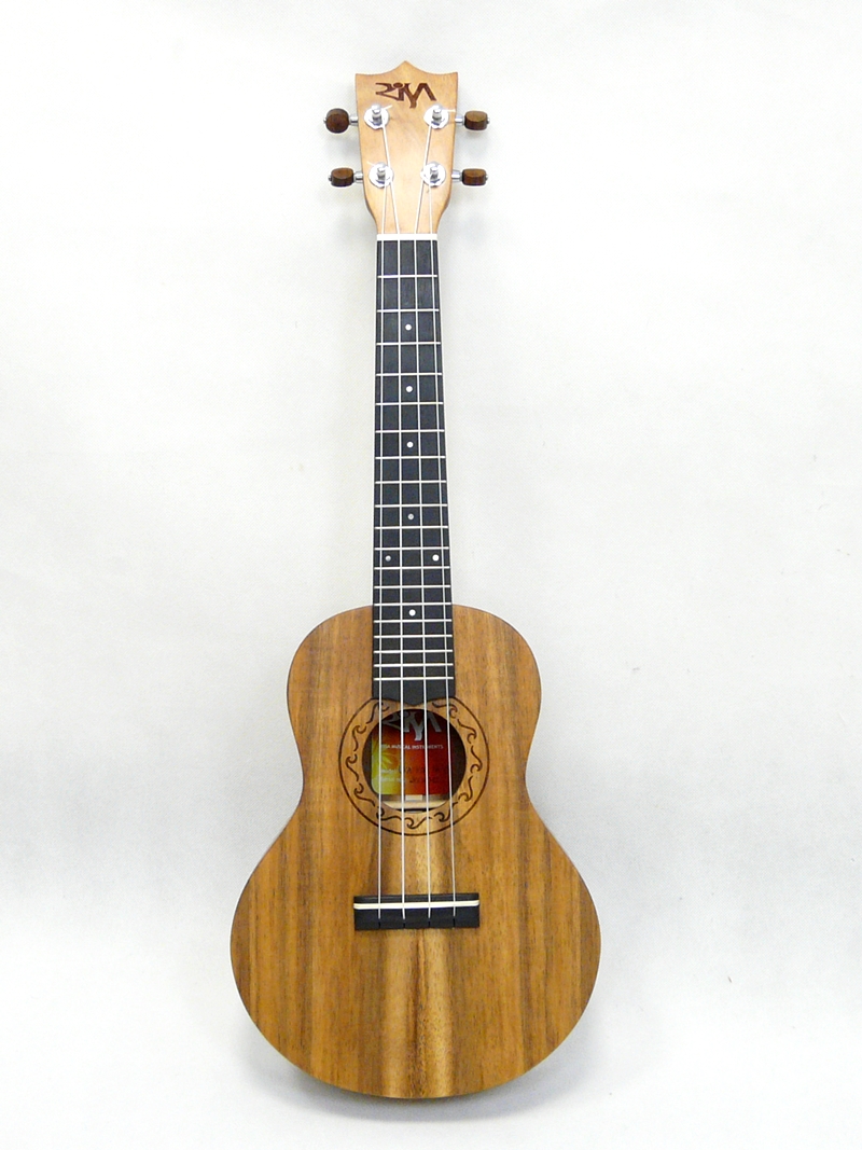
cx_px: 431
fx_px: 1196
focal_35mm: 36
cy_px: 575
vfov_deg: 51.4
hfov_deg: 39.6
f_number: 2.8
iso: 200
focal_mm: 5.9
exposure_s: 1/25
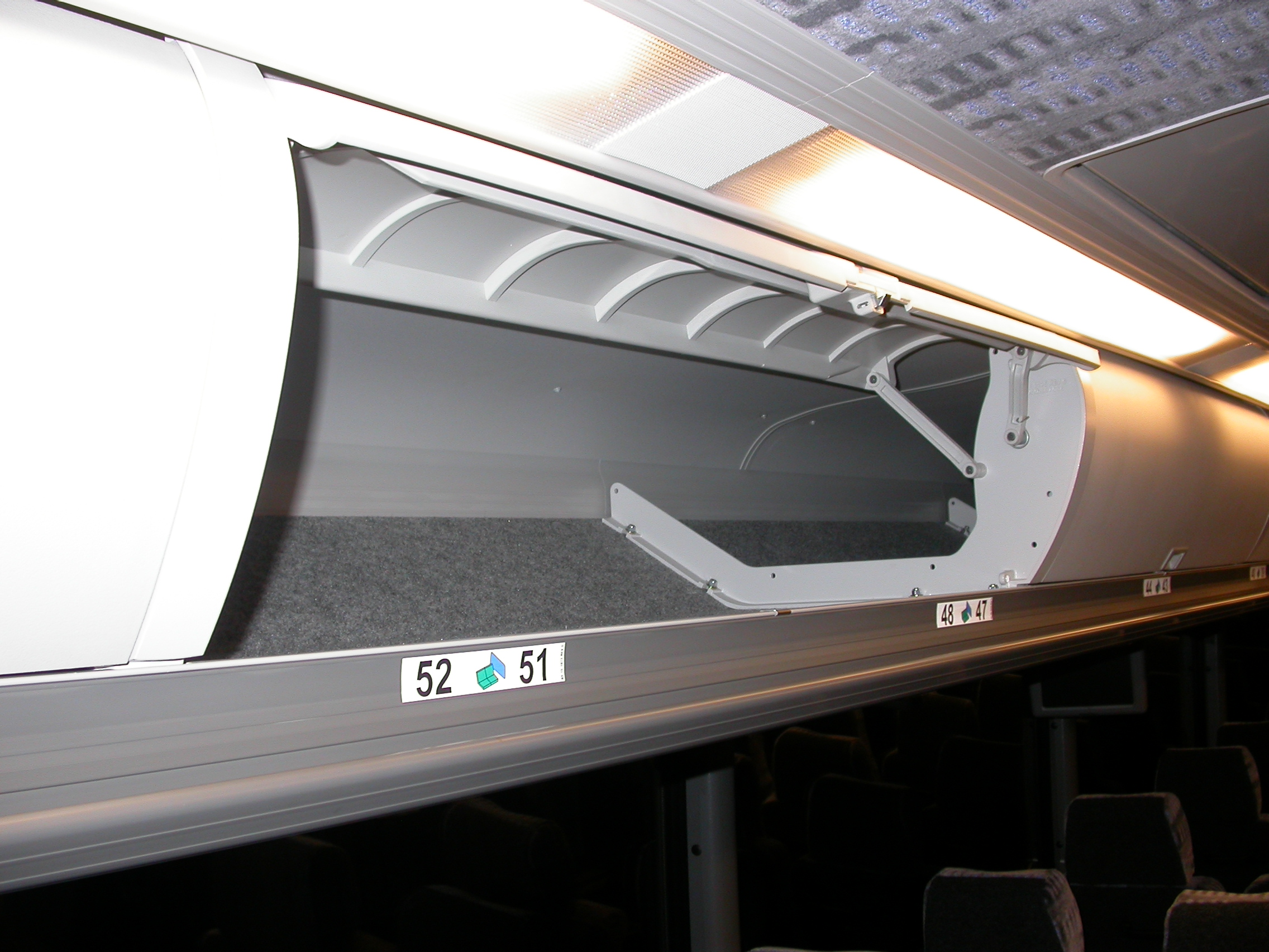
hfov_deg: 49.0
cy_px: 476
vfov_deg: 37.7
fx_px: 1393
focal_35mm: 38
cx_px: 634
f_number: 2.6
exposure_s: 1/60
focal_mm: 7.85
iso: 100
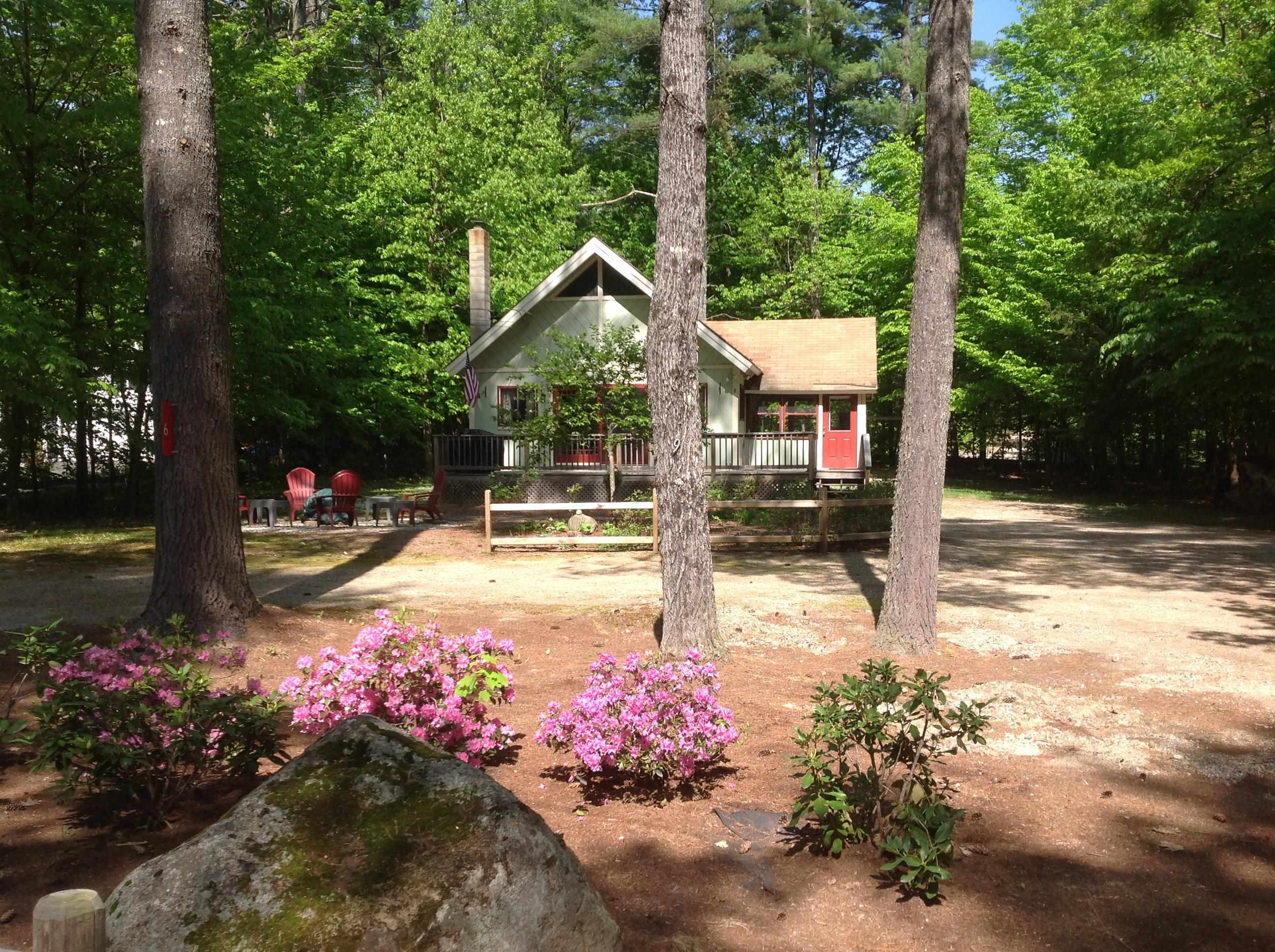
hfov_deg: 52.7
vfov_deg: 40.6
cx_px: 638
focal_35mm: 35
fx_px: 1287
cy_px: 476
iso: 50
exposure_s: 1/756
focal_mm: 4.28
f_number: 2.4
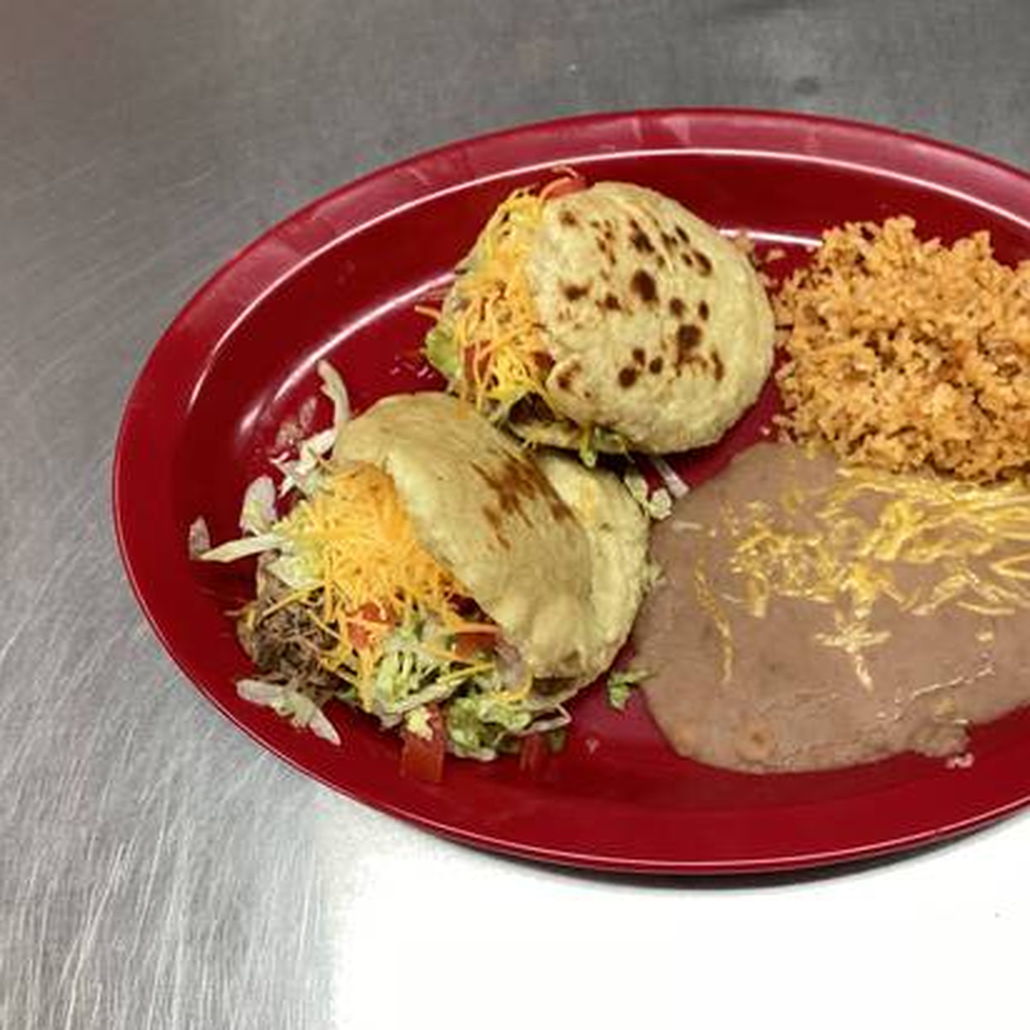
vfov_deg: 42.8
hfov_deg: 42.5
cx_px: 648
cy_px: 490
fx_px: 1313
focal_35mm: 39
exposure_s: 1/60
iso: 80
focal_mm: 3.3
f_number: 2.4
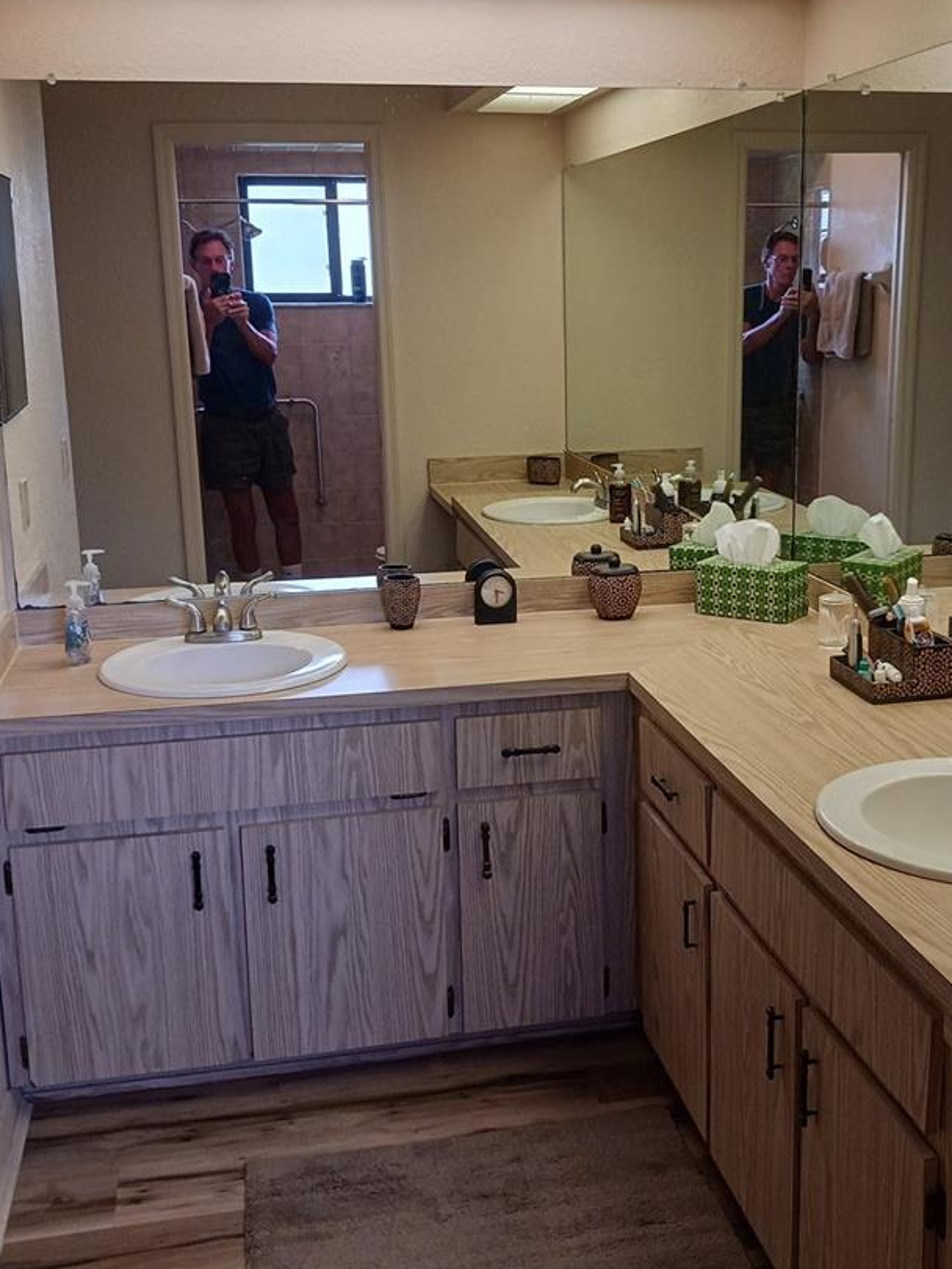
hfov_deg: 35.9
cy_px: 594
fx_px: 1466
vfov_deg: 46.8
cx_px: 551
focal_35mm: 40
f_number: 1.8
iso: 160
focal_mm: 4
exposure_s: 1/40
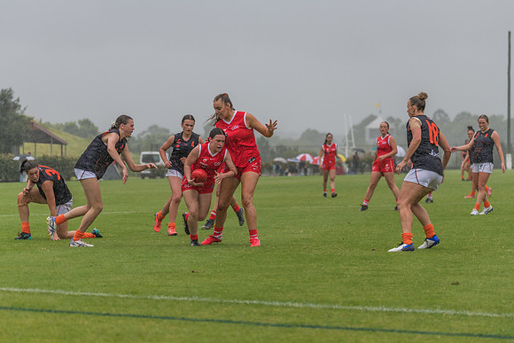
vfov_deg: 9.1
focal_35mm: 151
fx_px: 2160
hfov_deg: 13.6
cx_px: 257
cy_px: 172
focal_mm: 150
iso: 560
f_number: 5
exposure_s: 1/1600
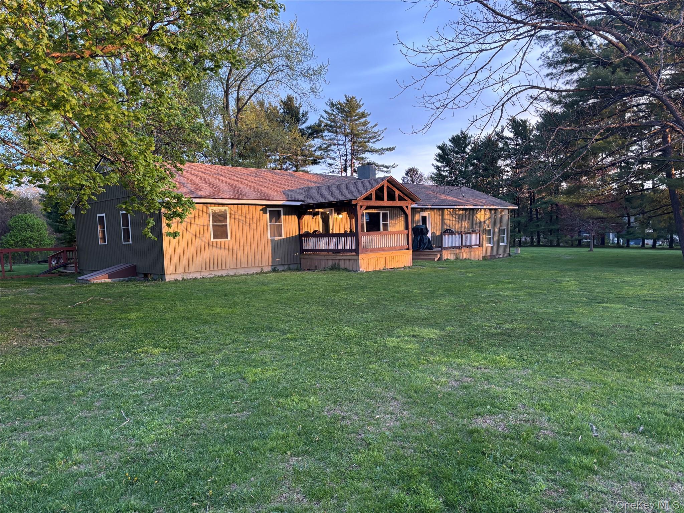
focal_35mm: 26
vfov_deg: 53.1
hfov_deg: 67.3
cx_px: 342
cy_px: 256
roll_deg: +2.0
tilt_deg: -2.6
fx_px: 514
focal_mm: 5.96
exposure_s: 1/60
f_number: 1.6
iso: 160
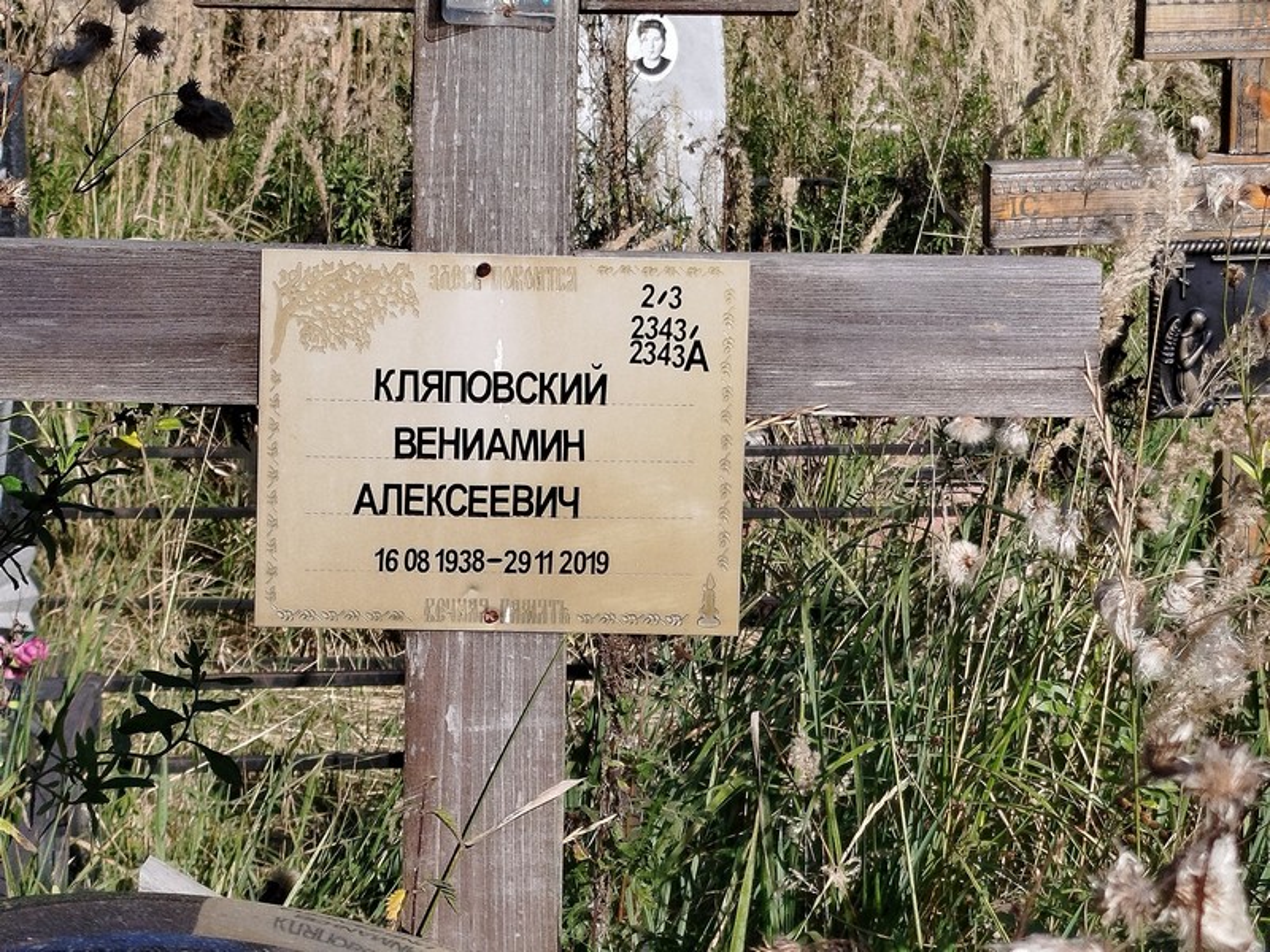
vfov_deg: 45.4
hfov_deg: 58.4
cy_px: 476
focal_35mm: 31
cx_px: 635
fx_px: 1137
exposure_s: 1/760
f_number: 1.7
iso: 50
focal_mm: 5.31
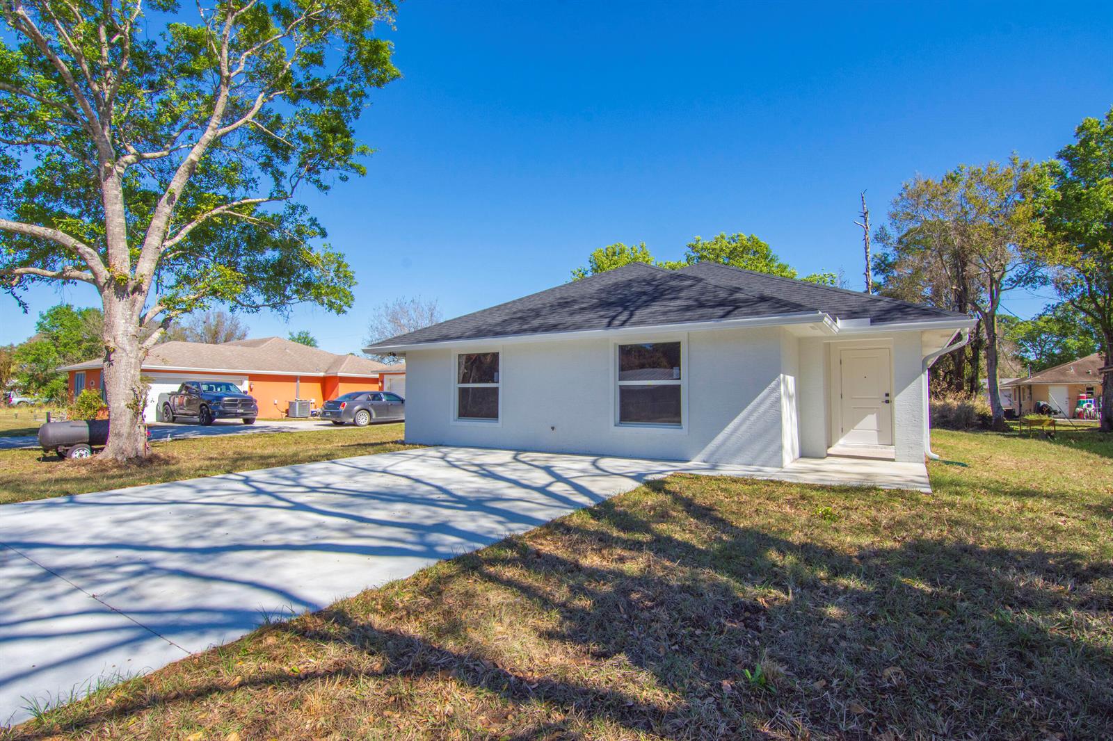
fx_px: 510
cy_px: 370
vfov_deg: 72.0
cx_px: 556
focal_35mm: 16
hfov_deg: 95.0
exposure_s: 1/400
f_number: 10
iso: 320
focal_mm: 11
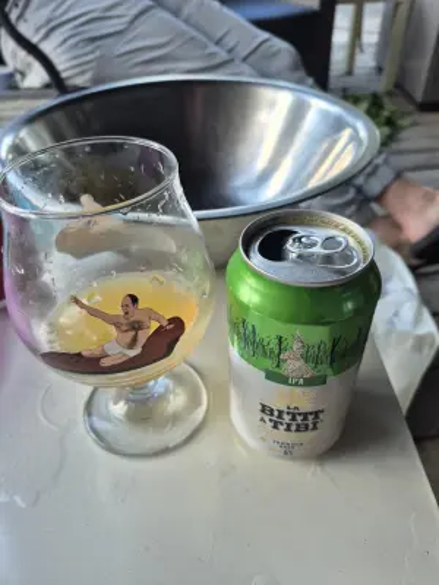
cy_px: 292
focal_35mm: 23
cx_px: 220
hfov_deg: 58.9
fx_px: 389
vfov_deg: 73.9
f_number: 1.8
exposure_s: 1/60
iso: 32
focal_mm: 5.4
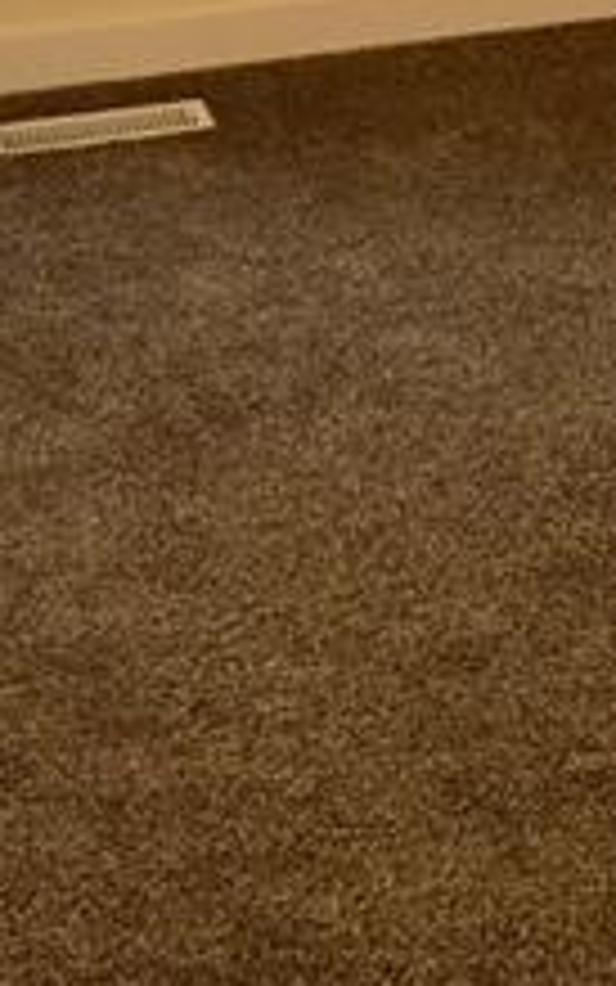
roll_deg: +2.4
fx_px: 2416
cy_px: -450
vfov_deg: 20.2
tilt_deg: -5.4
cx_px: 540
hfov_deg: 14.4
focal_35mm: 90
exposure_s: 1/15
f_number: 2.2
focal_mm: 4.15
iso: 64
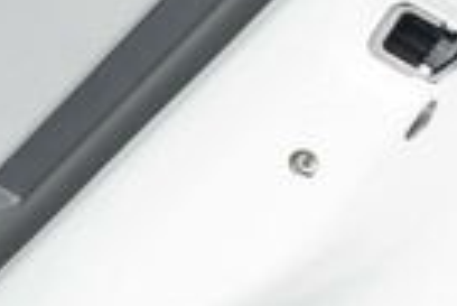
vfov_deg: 10.4
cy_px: 96
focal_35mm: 132
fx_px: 1677
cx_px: -423
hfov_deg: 13.5
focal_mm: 28
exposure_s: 1/40
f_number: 3.5
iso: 1000
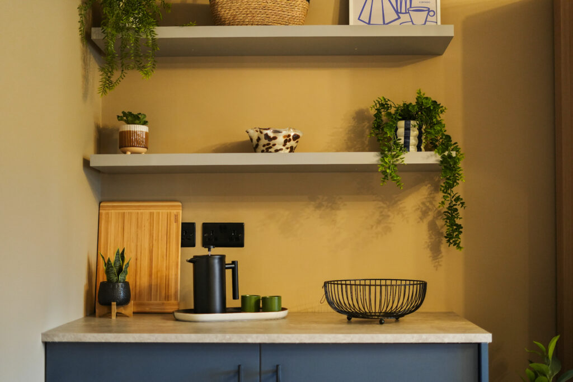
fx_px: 796
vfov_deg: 27.0
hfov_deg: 39.6
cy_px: 191
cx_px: 286
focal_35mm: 50
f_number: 2
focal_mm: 50
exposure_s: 1/160
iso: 2000
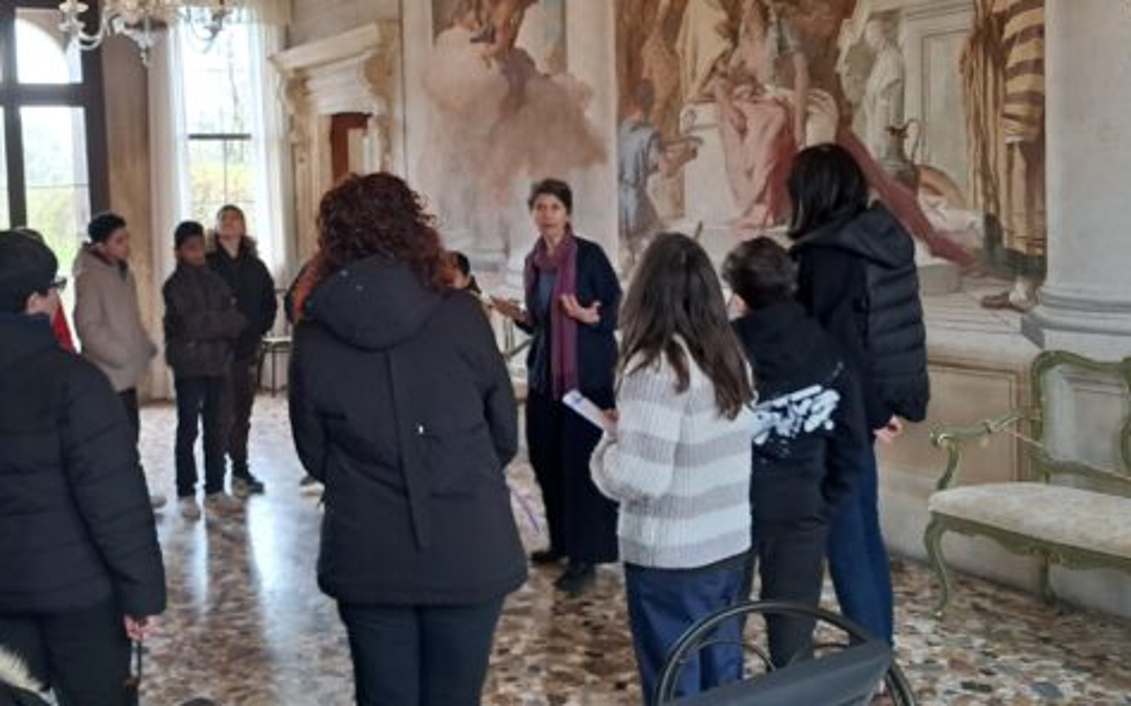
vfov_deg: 30.4
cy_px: 260
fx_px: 1294
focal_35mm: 42
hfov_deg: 45.8
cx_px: 308
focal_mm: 4
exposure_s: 1/50
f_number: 1.8
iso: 250
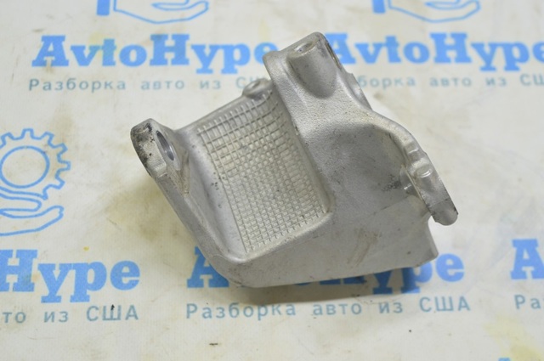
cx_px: 272
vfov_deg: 22.6
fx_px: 906
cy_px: 180
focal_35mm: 60
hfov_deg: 33.4
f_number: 5.6
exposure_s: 1/20
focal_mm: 40
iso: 400
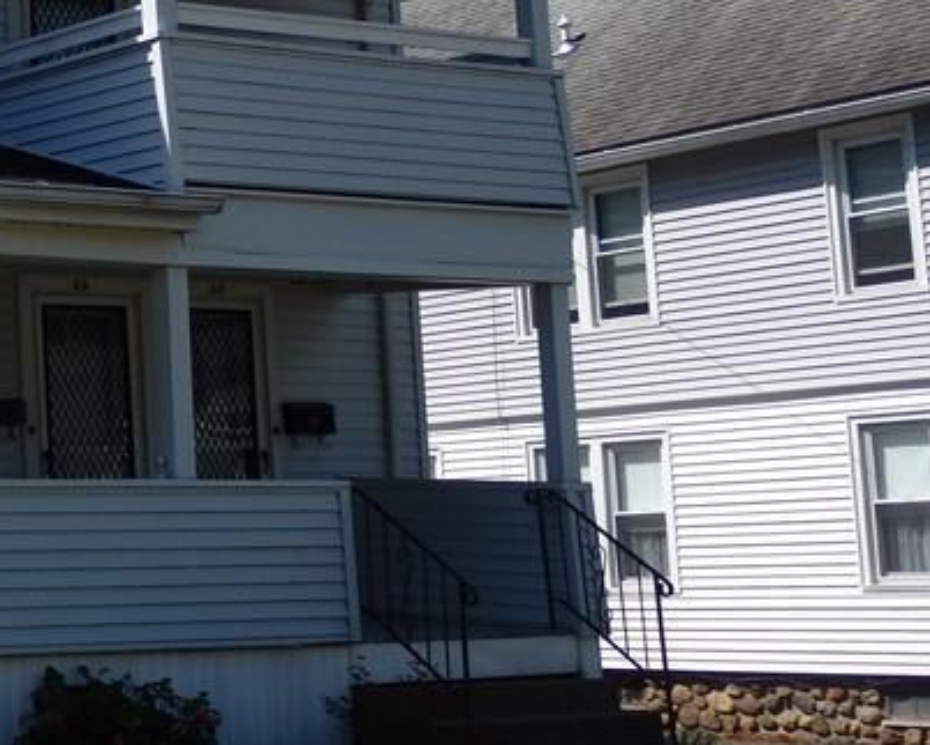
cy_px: 178
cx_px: -211
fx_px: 2533
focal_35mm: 92
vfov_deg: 16.6
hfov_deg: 19.5
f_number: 10.1
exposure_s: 1/200
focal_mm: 6.6
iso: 100
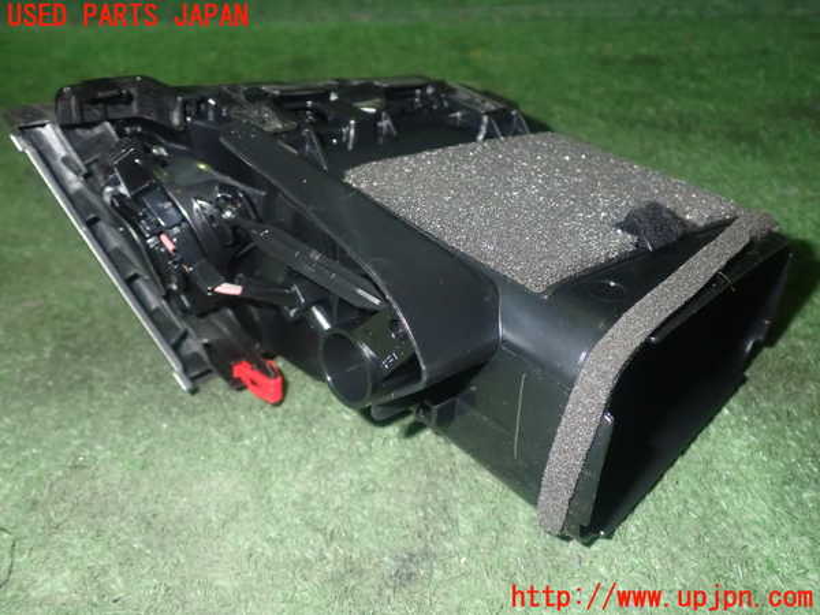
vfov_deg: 39.7
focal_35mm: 36
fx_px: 853
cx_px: 410
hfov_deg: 51.4
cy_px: 308
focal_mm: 6.37
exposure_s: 1/40
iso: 800
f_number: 7.1
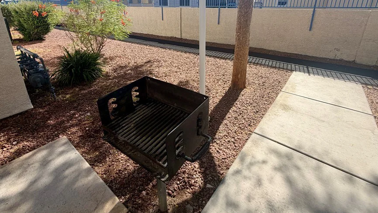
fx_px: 180
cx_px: 189
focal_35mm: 18
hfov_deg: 92.7
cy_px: 65
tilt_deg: -18.1
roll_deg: +0.1
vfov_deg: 59.1
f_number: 2.2
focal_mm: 2.22
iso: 25
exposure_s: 1/770
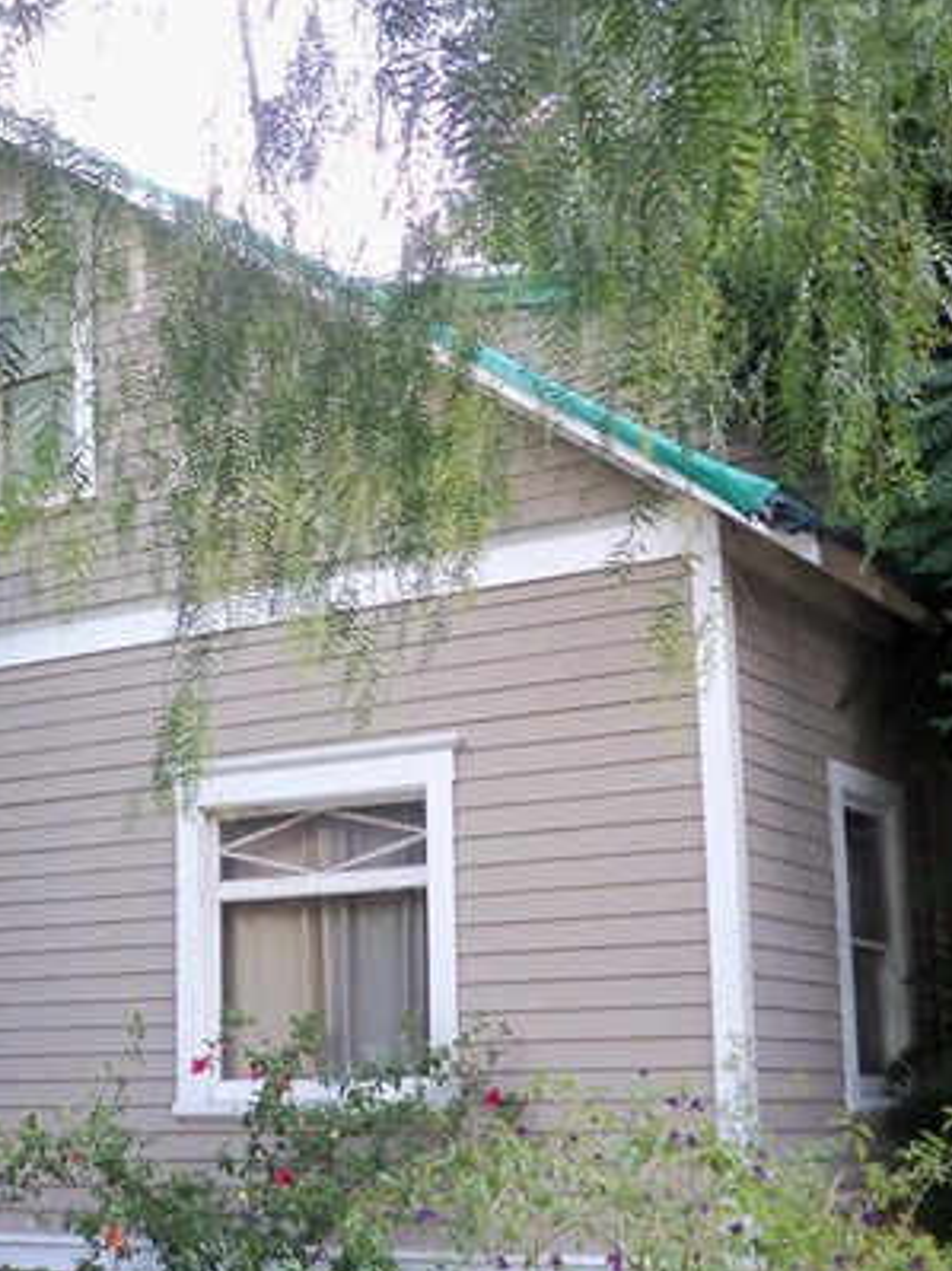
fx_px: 2238
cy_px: 729
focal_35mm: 61
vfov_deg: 31.6
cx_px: 19
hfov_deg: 23.1
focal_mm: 6.3
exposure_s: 1/80
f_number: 3.5
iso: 125
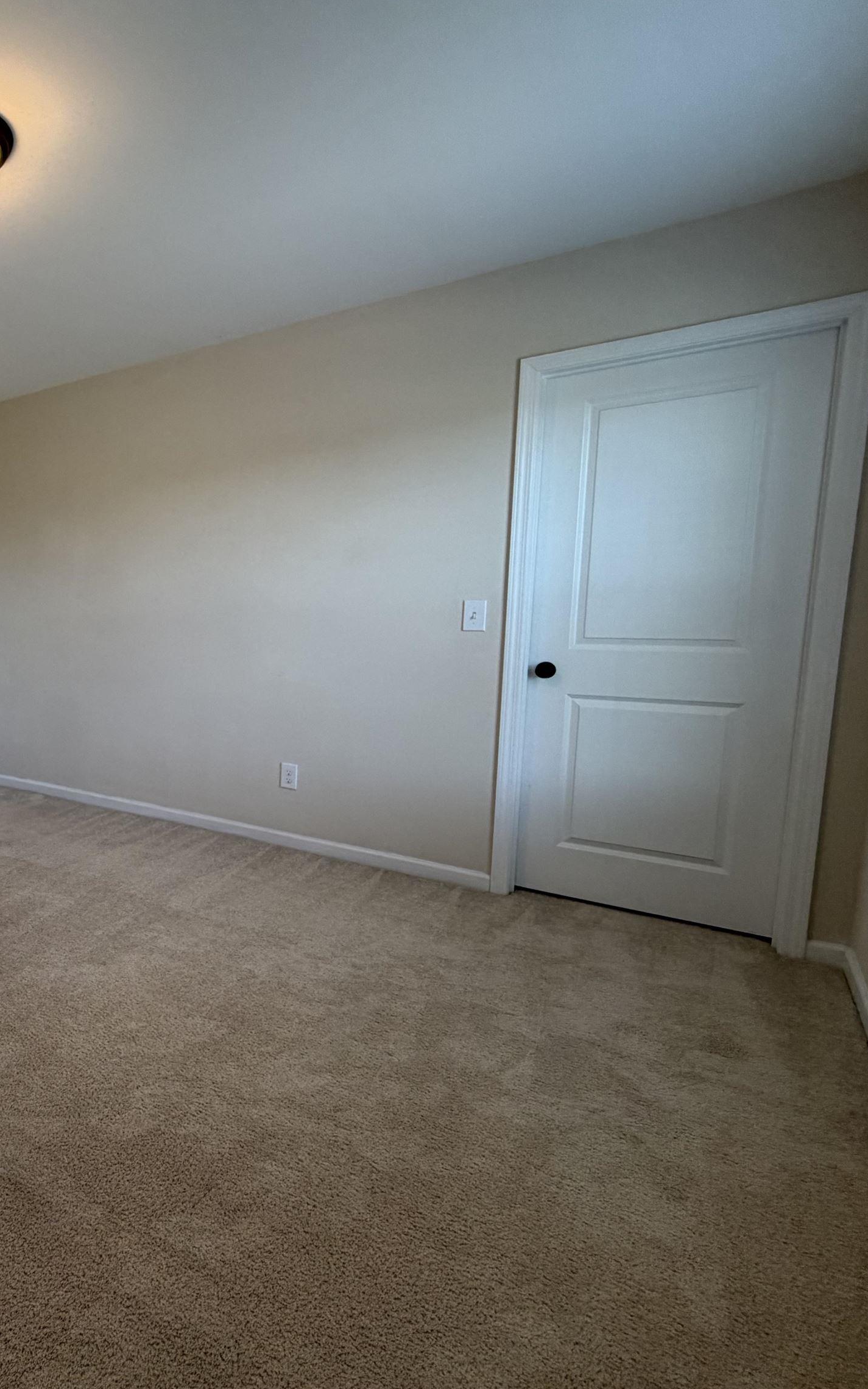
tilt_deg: -7.9
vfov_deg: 85.1
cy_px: 690
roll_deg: +1.3
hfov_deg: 49.3
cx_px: 9
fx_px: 757
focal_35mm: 20
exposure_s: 1/120
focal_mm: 2.22
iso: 200
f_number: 2.2
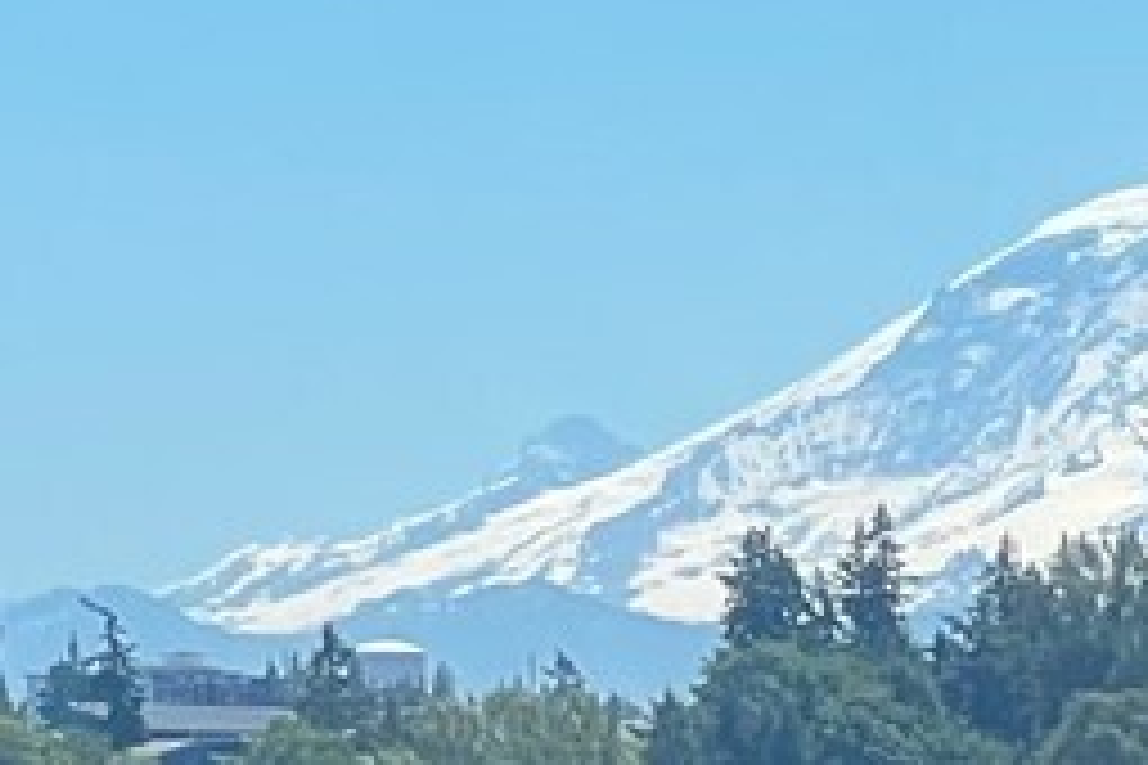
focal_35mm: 503
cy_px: 1346
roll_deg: +0.1
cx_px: 828
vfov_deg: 2.7
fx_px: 16039
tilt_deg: -0.9
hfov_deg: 4.1
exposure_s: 1/649
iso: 32
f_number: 2.8
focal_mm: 9
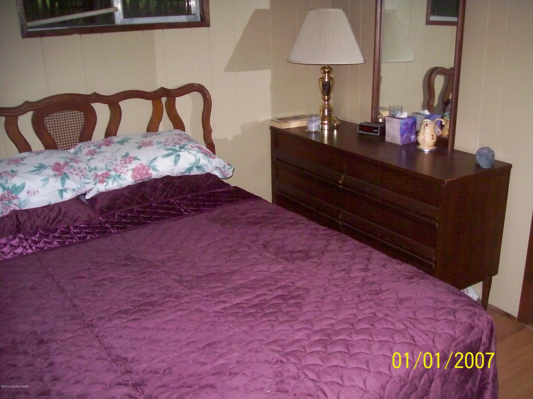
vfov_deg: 39.6
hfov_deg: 51.4
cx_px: 266
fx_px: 554
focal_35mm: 36
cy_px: 200
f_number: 2.7
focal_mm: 6
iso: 160
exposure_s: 1/64
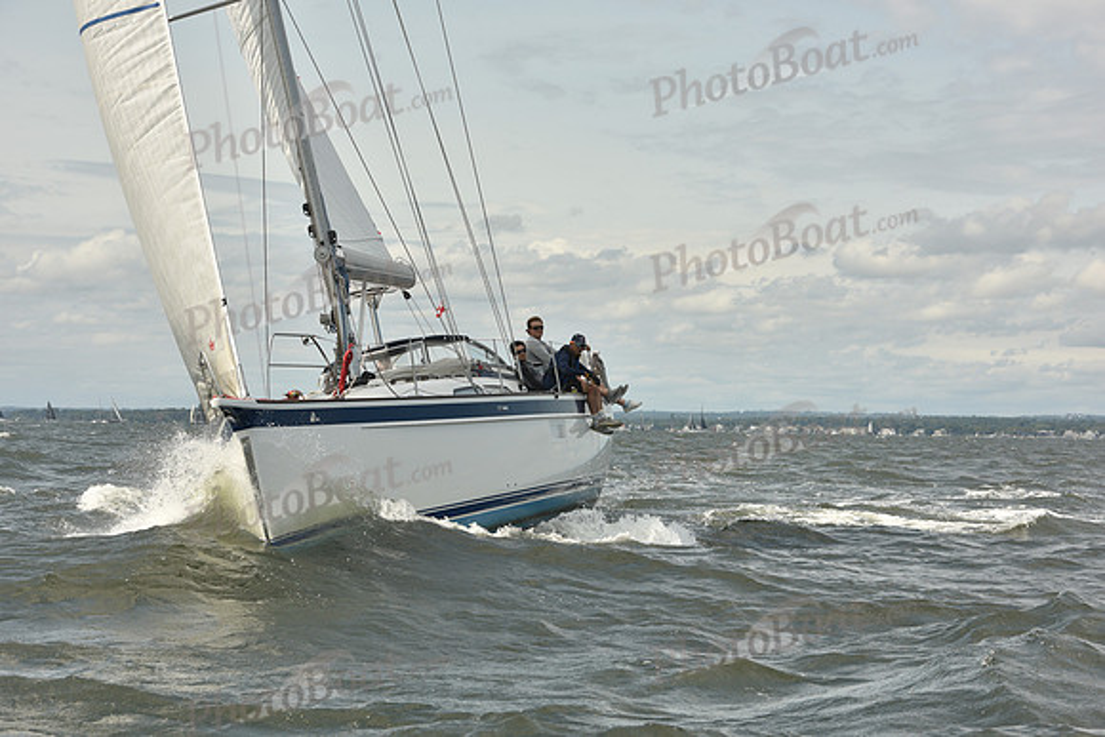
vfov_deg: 14.4
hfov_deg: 21.5
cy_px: 368
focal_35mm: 95
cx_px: 552
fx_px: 2917
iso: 250
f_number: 9
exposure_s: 1/800
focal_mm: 95
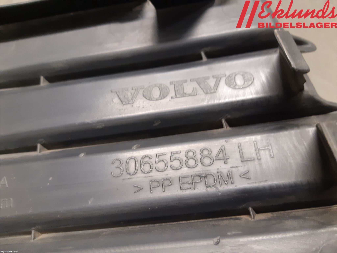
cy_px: 126
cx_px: 168
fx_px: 253
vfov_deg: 53.1
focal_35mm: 26
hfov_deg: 67.3
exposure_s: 1/33
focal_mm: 3.93
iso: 250
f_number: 1.7
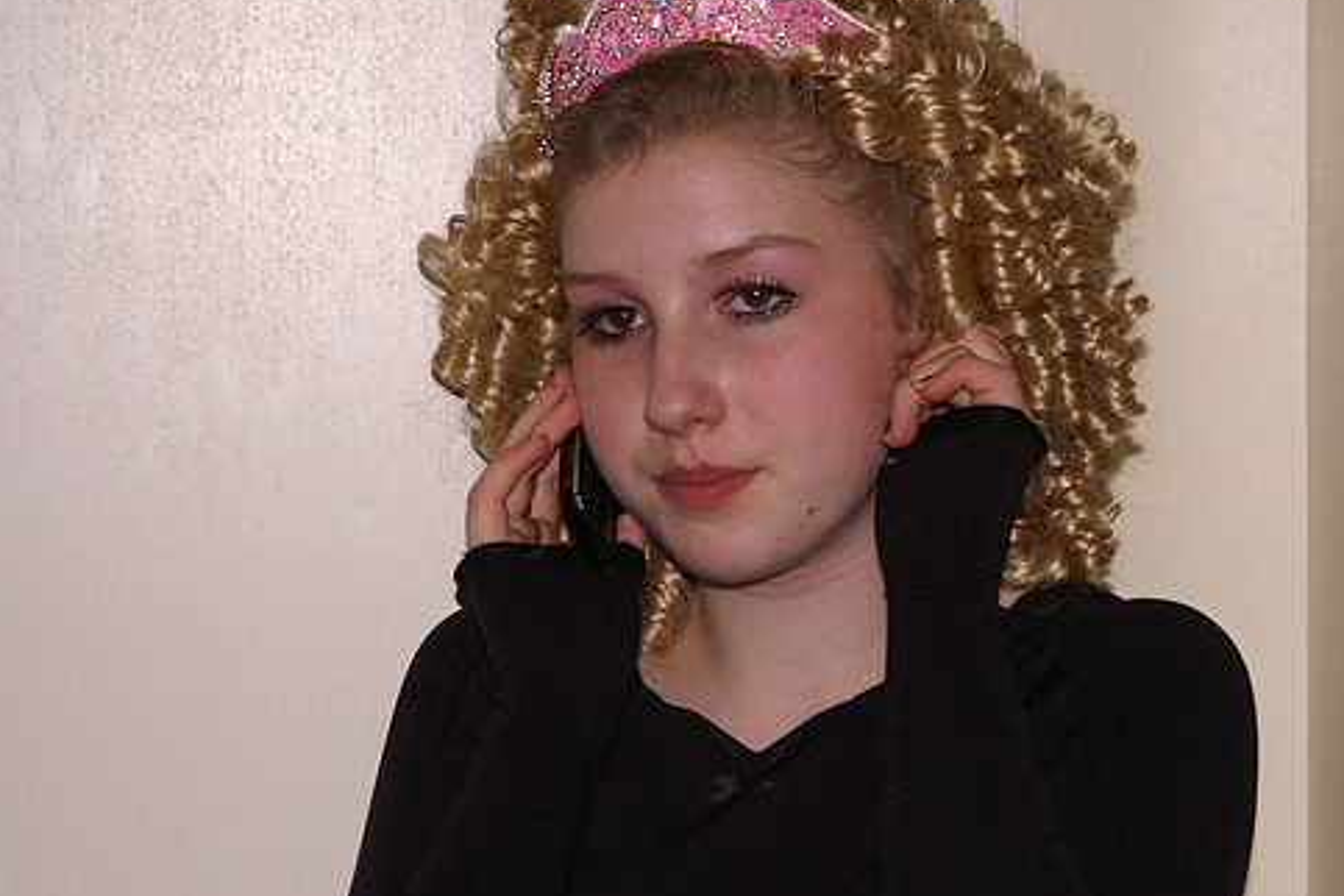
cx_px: 737
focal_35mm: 108
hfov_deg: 18.9
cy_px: 451
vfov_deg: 12.7
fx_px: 4032
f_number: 5.6
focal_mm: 60
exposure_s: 1/125
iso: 400
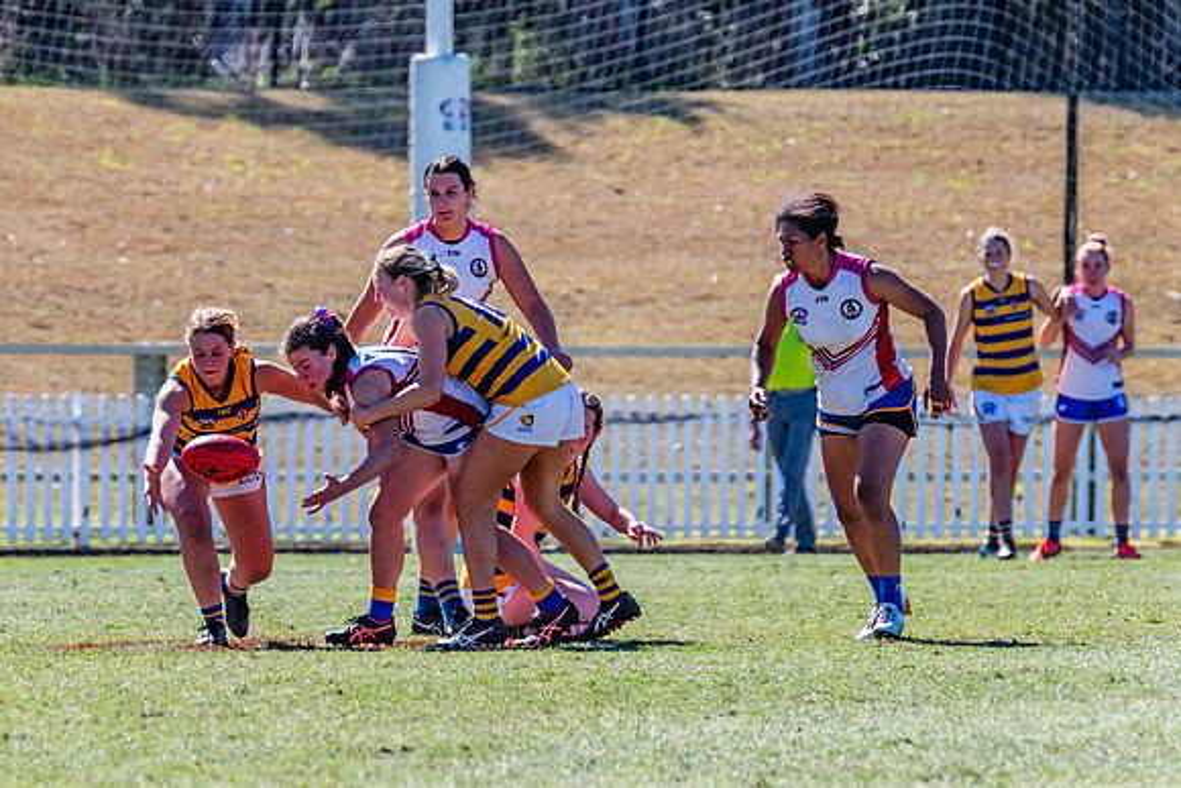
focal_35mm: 609
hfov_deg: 3.4
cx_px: 254
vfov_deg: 2.3
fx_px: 19967
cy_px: 281
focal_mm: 380
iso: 800
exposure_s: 1/1600
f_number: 7.1
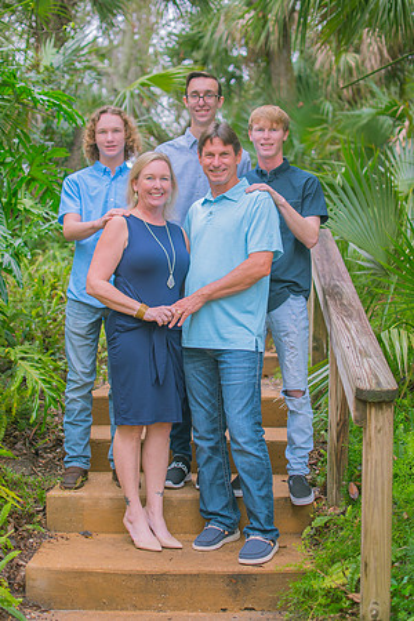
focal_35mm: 52
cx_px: 207
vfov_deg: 38.2
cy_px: 310
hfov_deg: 26.0
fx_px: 897
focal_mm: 35
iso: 100
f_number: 2.2
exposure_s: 1/250
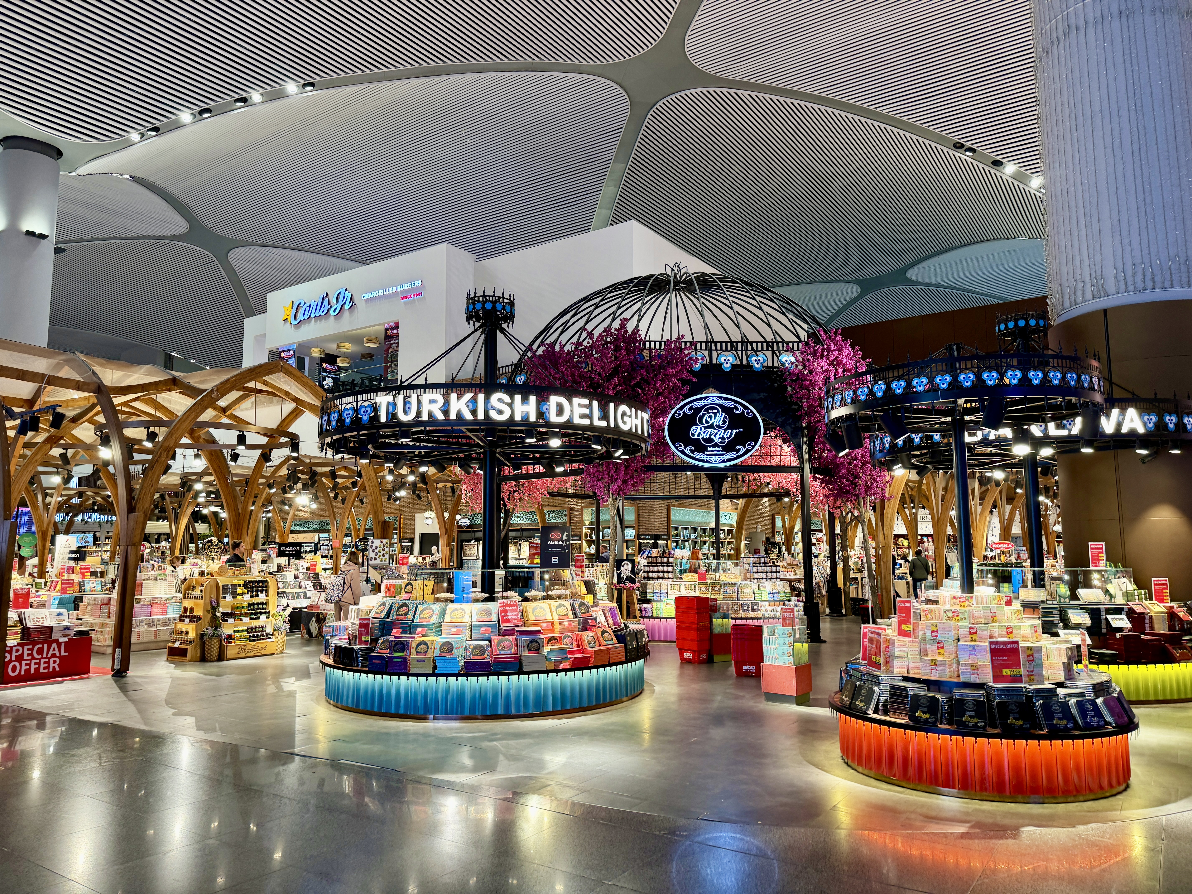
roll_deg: -1.0
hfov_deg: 71.6
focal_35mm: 24
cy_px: 447
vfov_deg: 56.8
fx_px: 826
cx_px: 596
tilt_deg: +5.0
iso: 125
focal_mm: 6.86
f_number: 1.78
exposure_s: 1/50
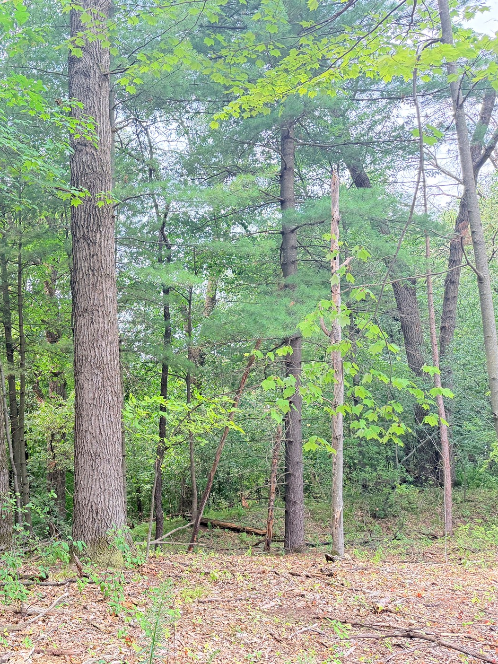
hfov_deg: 37.3
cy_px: 353
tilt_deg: +4.8
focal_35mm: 35
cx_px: 25
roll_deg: -0.6
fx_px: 671
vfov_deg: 52.6
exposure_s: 1/214
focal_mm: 6.76
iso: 160
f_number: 1.78
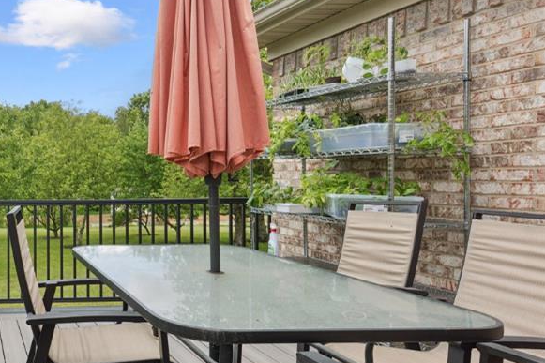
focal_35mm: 31
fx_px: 469
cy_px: 171
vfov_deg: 42.3
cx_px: -7
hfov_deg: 48.8
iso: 200
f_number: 5.6
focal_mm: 12
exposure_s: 1/125
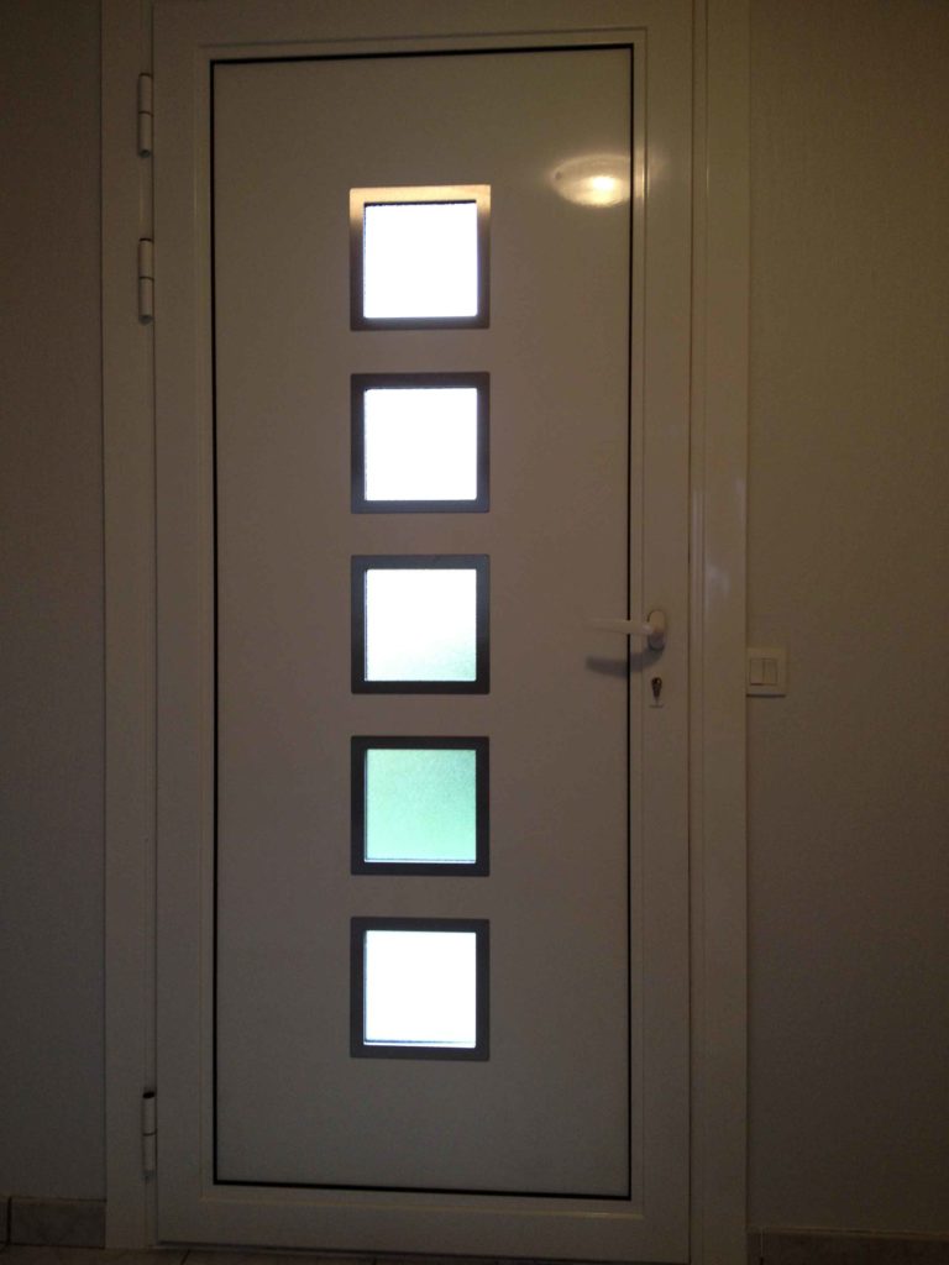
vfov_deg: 52.6
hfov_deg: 40.7
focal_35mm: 35
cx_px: 474
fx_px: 1279
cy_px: 632
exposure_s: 1/20
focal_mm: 4.28
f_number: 2.4
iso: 80
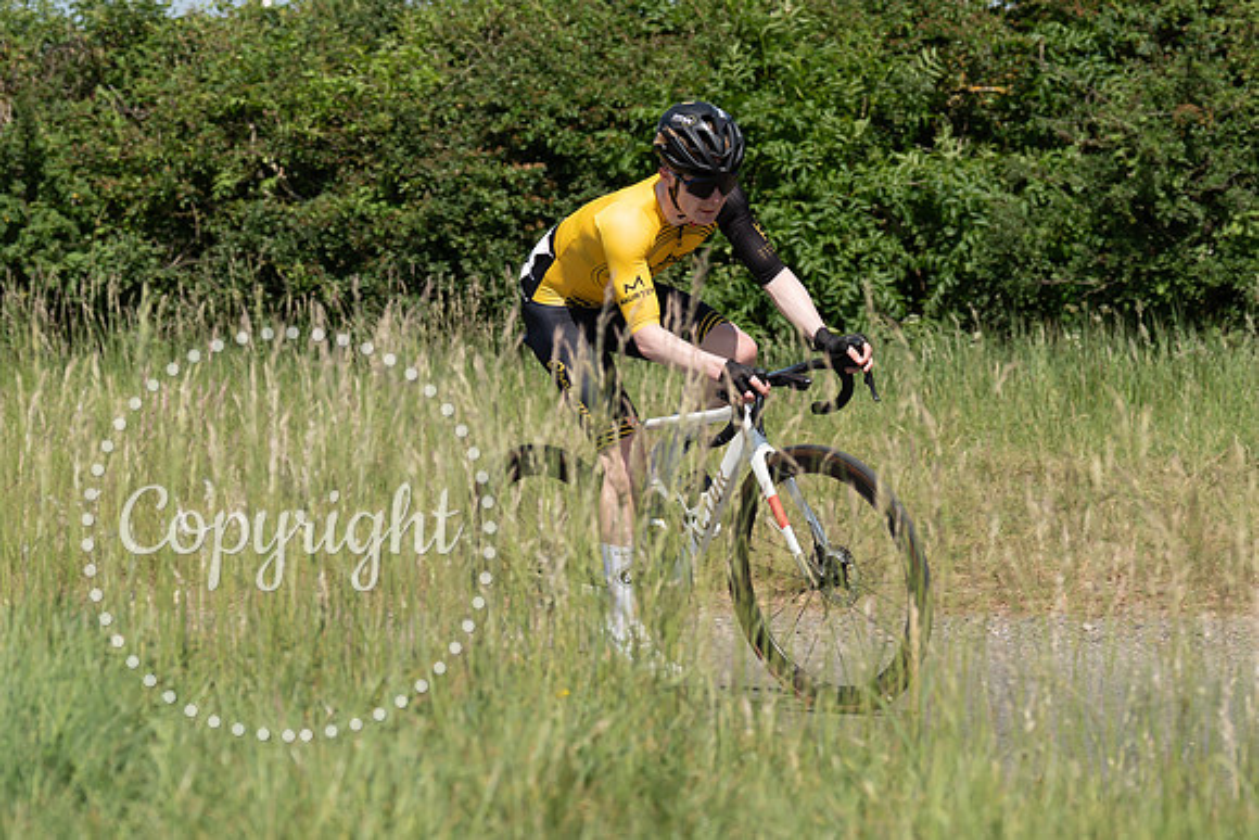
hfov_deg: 11.7
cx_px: 490
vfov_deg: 7.8
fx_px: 6132
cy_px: 308
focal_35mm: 175
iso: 125
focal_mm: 88
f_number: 4.5
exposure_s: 1/1000
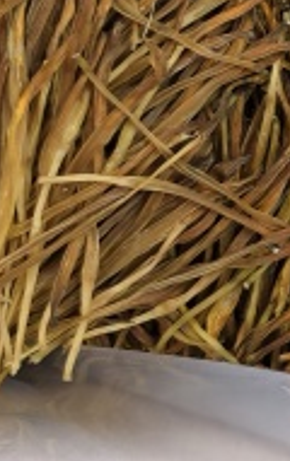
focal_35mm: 102
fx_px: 1285
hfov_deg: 11.7
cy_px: -12
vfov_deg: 19.7
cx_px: 561
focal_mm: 5.6
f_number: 1.57
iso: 577
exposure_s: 1/50
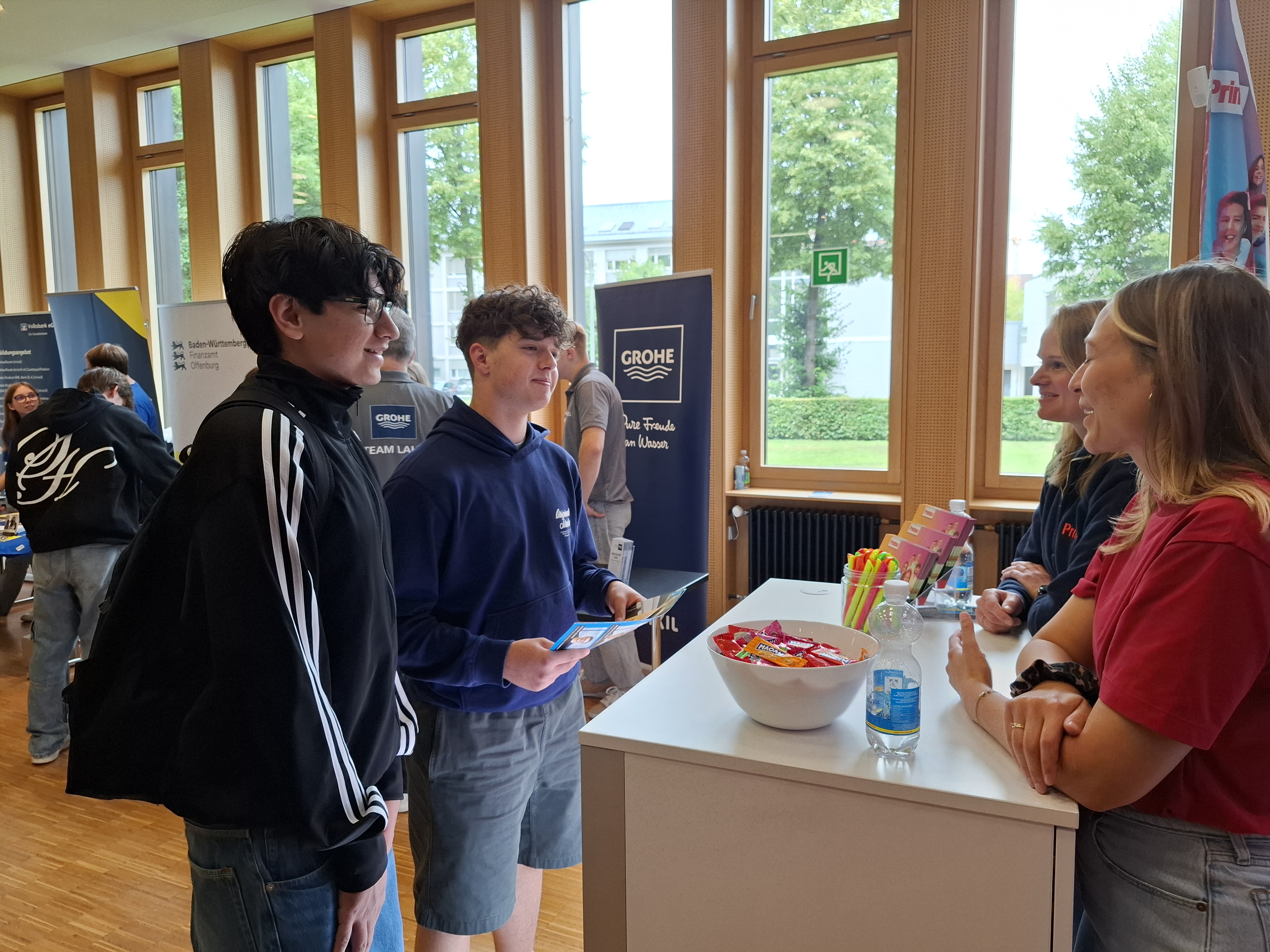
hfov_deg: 73.9
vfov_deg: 58.9
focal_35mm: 23
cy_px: 476
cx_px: 635
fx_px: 844
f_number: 1.8
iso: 100
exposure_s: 1/100
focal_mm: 5.54
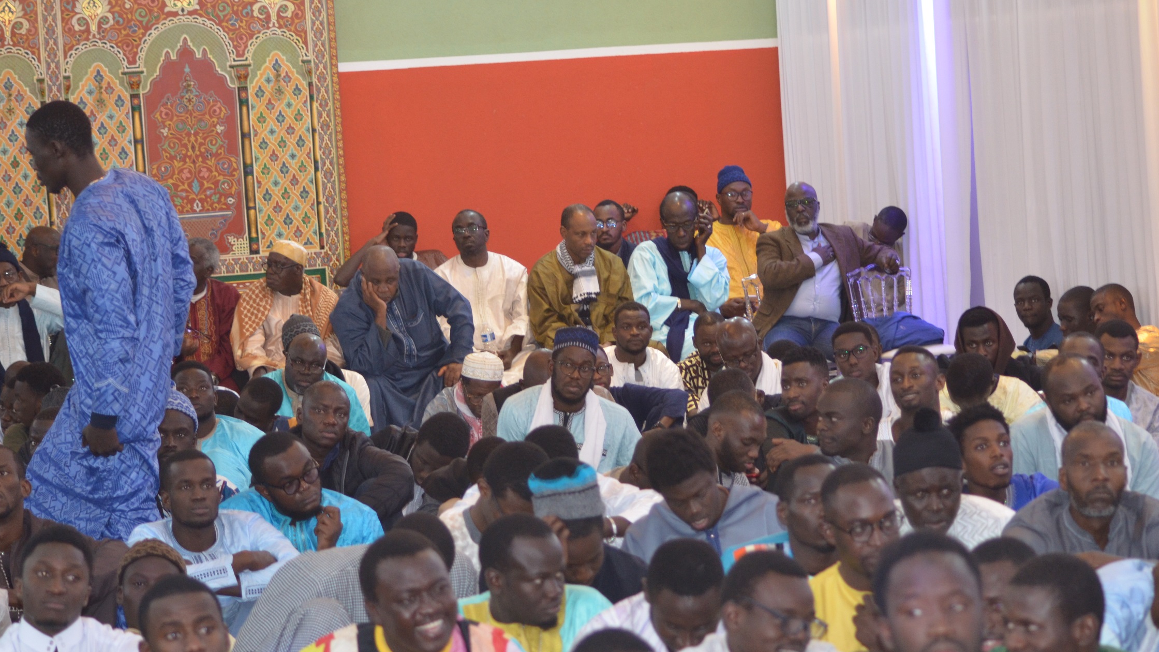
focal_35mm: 127
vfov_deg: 9.5
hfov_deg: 16.9
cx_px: 588
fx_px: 3903
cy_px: 278
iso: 800
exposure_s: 1/60
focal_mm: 70
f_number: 4
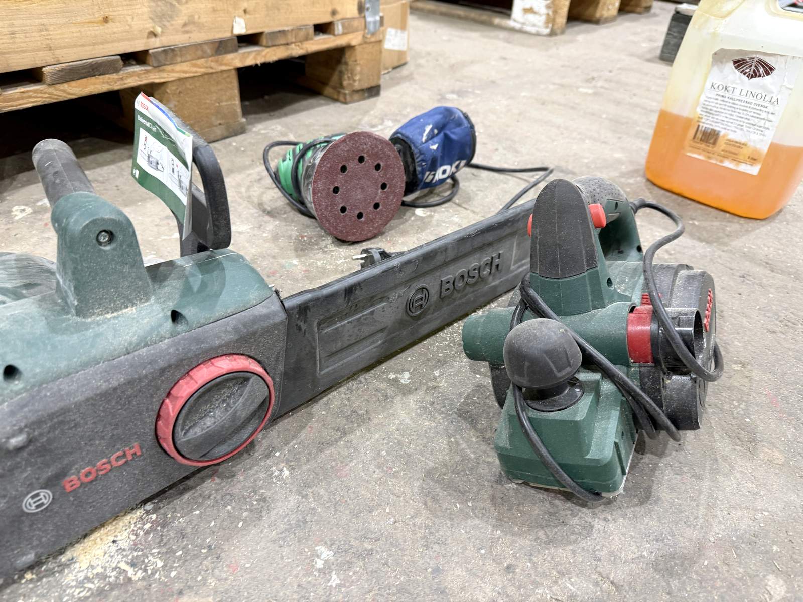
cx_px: 402
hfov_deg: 71.6
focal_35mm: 24
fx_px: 557
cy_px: 301
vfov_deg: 56.8
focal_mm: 6.76
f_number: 1.78
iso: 250
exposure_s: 1/60
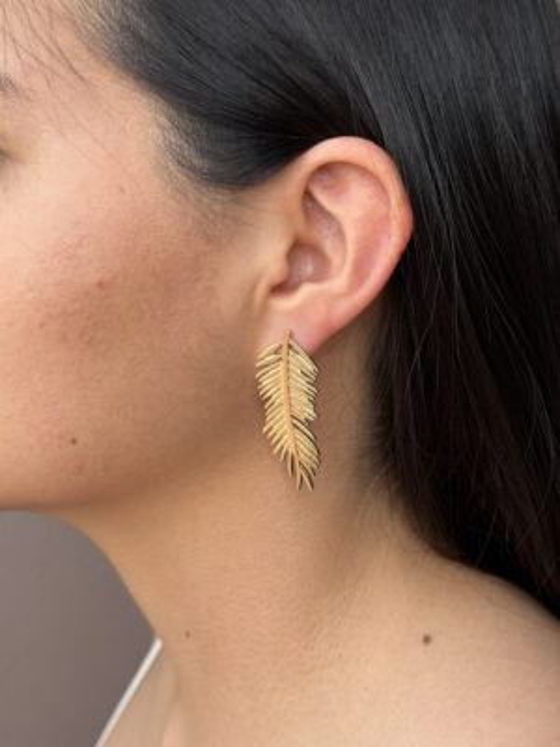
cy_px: 374
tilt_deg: -12.4
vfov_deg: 39.7
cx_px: 280
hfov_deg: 30.3
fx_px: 1035
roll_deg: +1.6
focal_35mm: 48
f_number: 1.78
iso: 50
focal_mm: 6.76
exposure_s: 1/203
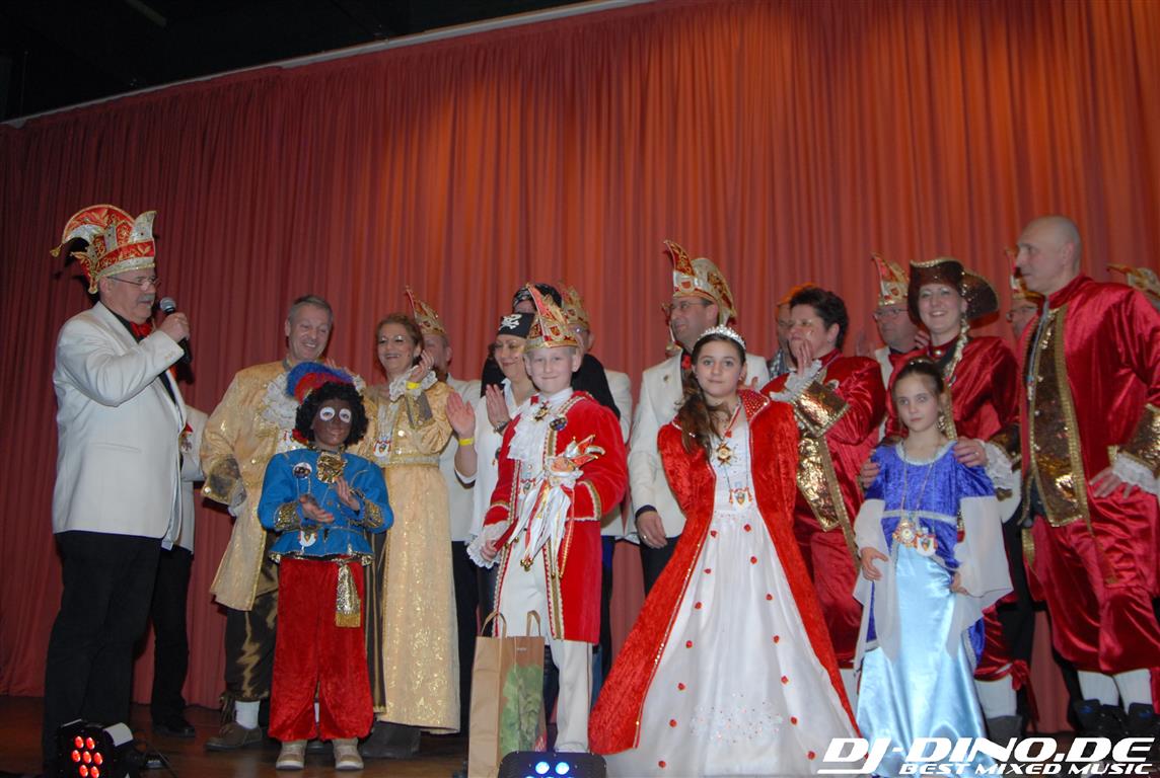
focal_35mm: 36
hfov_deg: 53.0
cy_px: 389
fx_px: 1162
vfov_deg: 37.0
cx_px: 580
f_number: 5.6
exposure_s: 1/100
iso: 400
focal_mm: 24
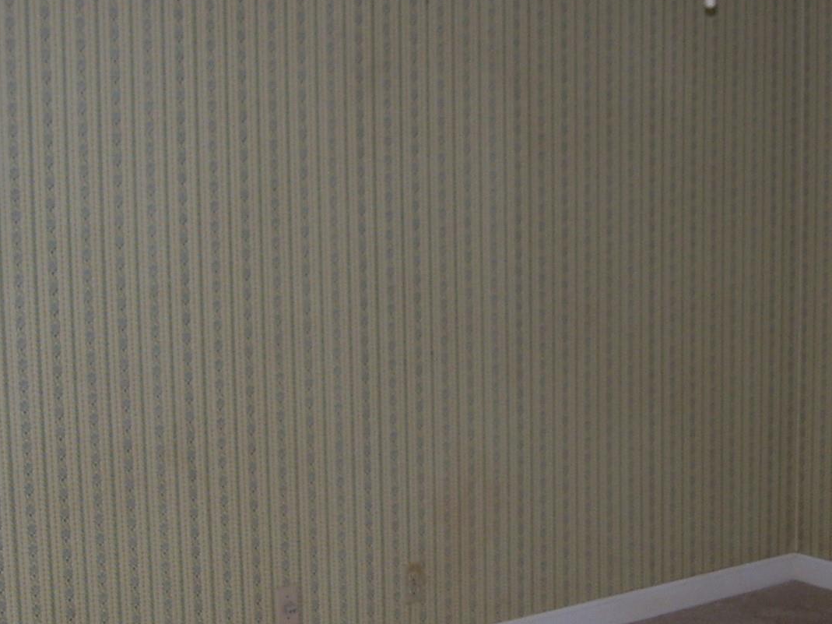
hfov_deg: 28.1
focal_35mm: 69
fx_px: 1658
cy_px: 362
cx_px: 483
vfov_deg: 21.3
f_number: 2.7
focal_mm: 6
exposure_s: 1/60
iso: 80
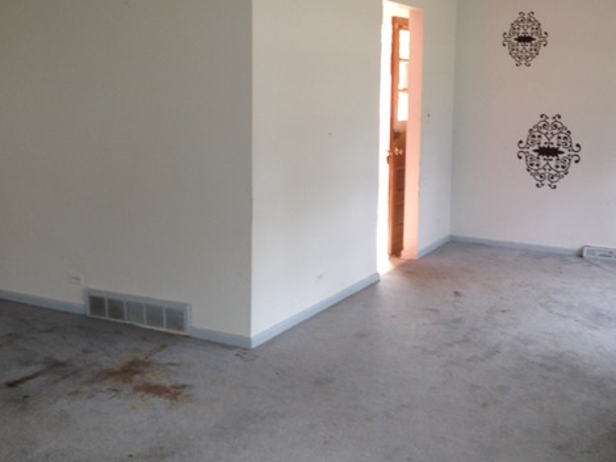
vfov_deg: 32.0
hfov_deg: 42.0
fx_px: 801
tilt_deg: -7.8
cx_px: 328
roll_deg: -1.0
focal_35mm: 45
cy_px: 163
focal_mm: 4.12
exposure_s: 1/30
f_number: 2.4
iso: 50
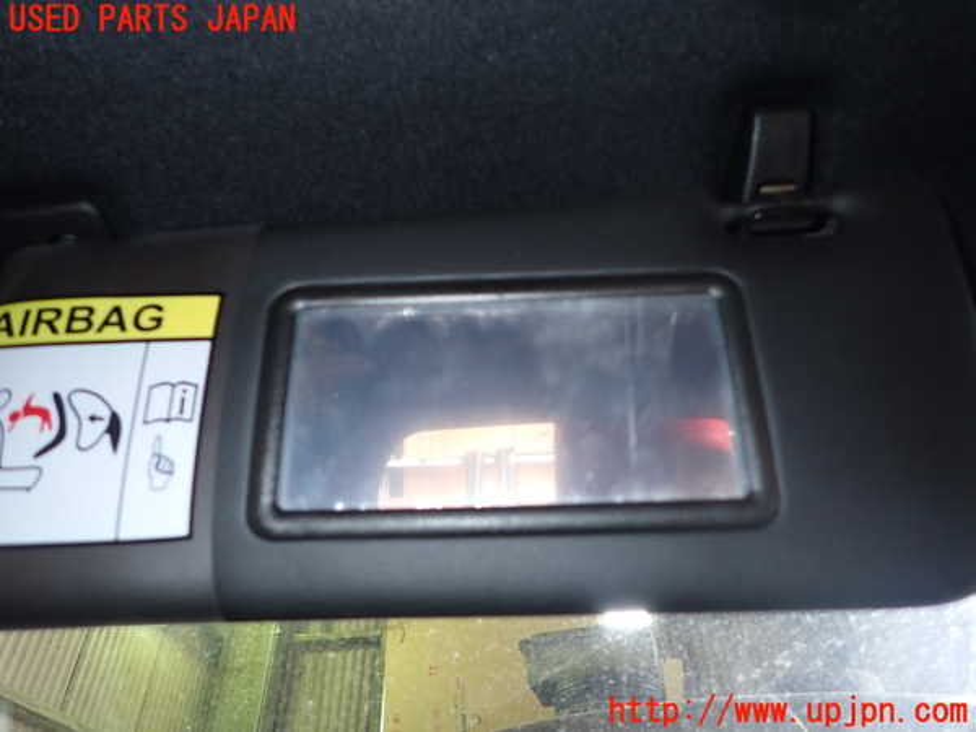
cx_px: 488
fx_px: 705
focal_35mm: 25
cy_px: 366
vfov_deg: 54.9
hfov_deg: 69.4
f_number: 2
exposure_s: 1/30
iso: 200
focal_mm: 4.5
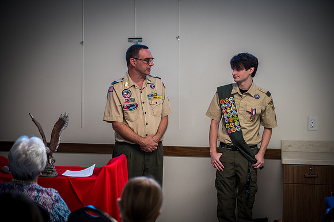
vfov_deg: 14.8
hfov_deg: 22.2
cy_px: 111
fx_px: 853
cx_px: 167
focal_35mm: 92
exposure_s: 1/125
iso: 1600
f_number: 4
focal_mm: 92
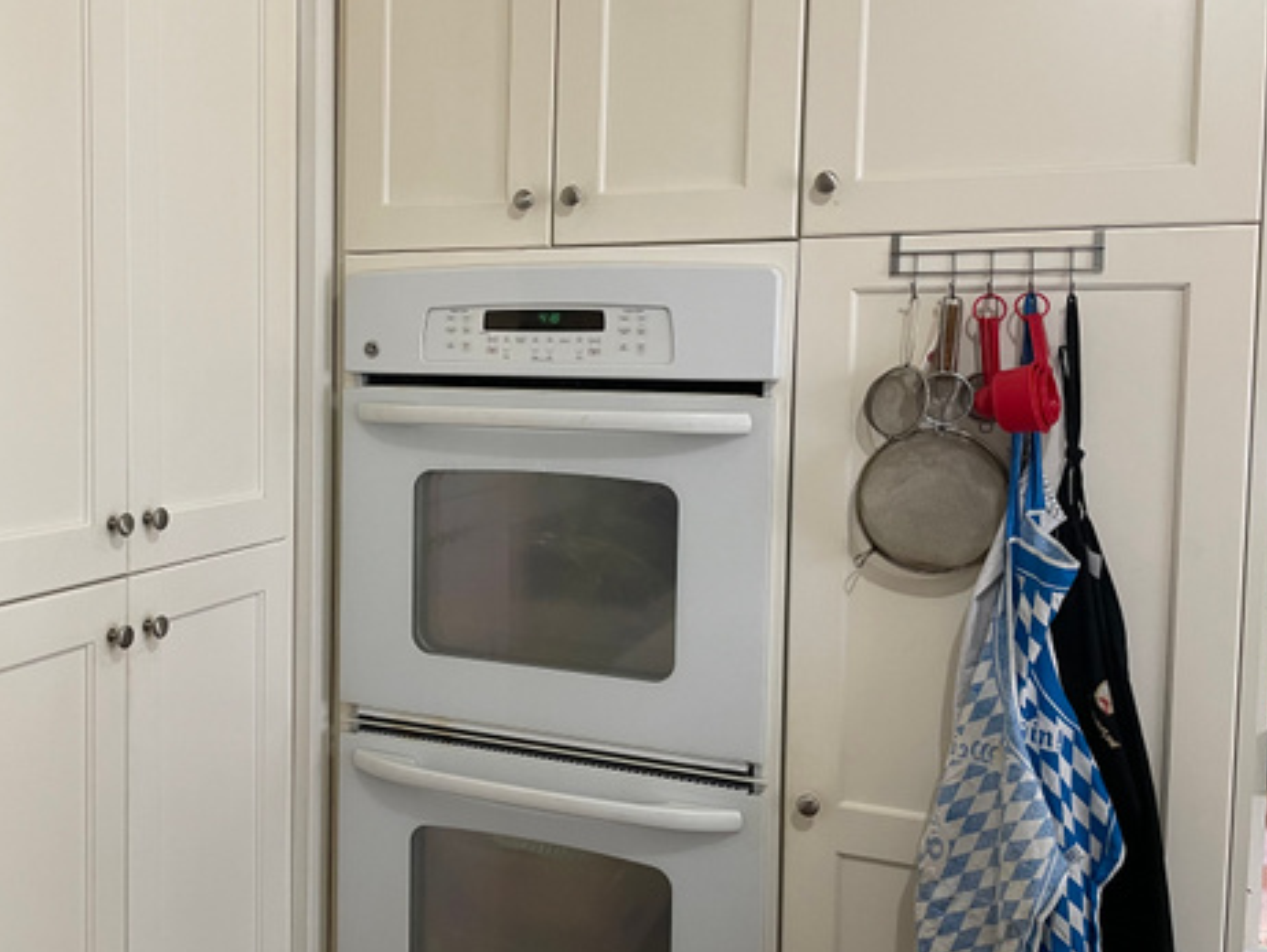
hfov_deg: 50.3
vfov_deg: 39.7
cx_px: 406
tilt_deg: -3.1
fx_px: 1318
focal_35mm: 36
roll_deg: -0.2
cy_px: 458
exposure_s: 1/60
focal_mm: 4.2
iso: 160
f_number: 1.6
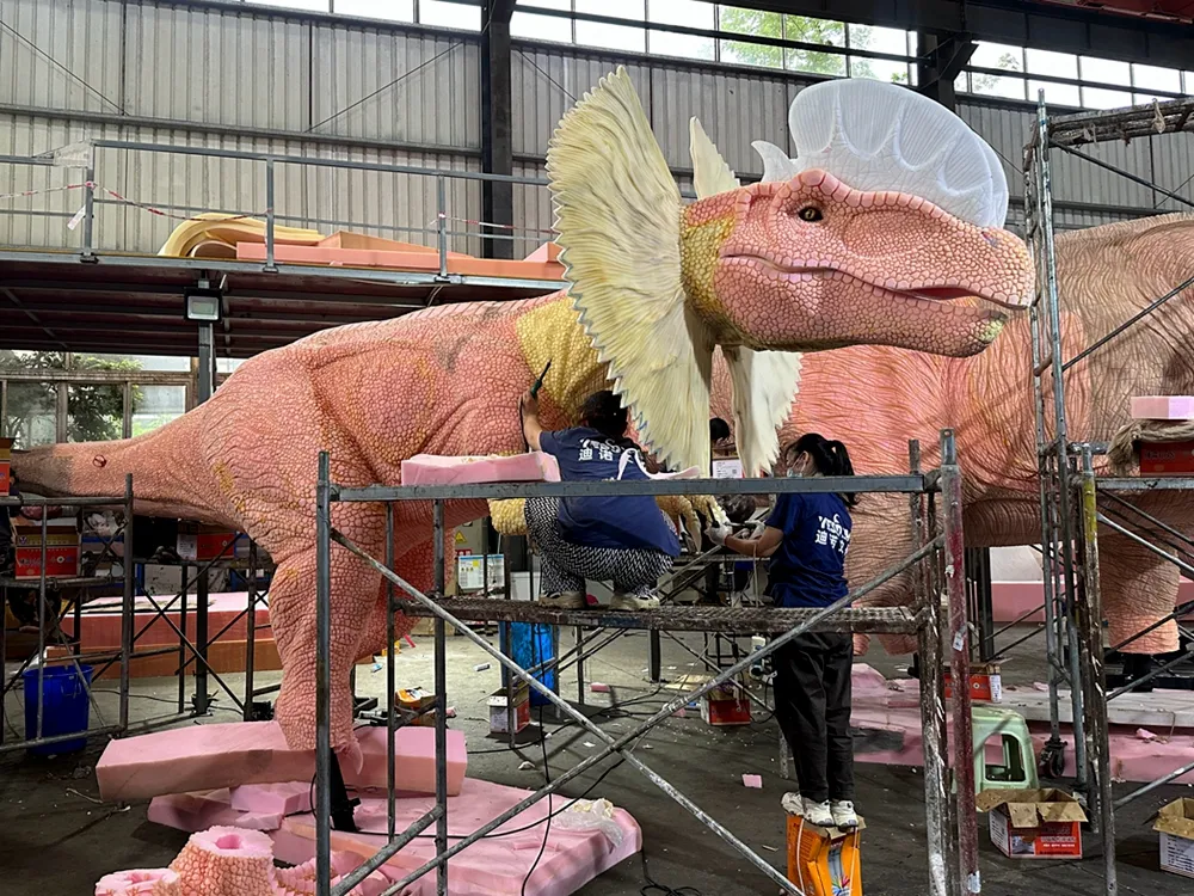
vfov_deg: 56.8
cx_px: 597
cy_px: 448
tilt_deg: +3.8
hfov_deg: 71.6
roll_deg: +1.2
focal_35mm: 24
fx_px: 828
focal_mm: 6.86
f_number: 1.78
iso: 320
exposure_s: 1/50
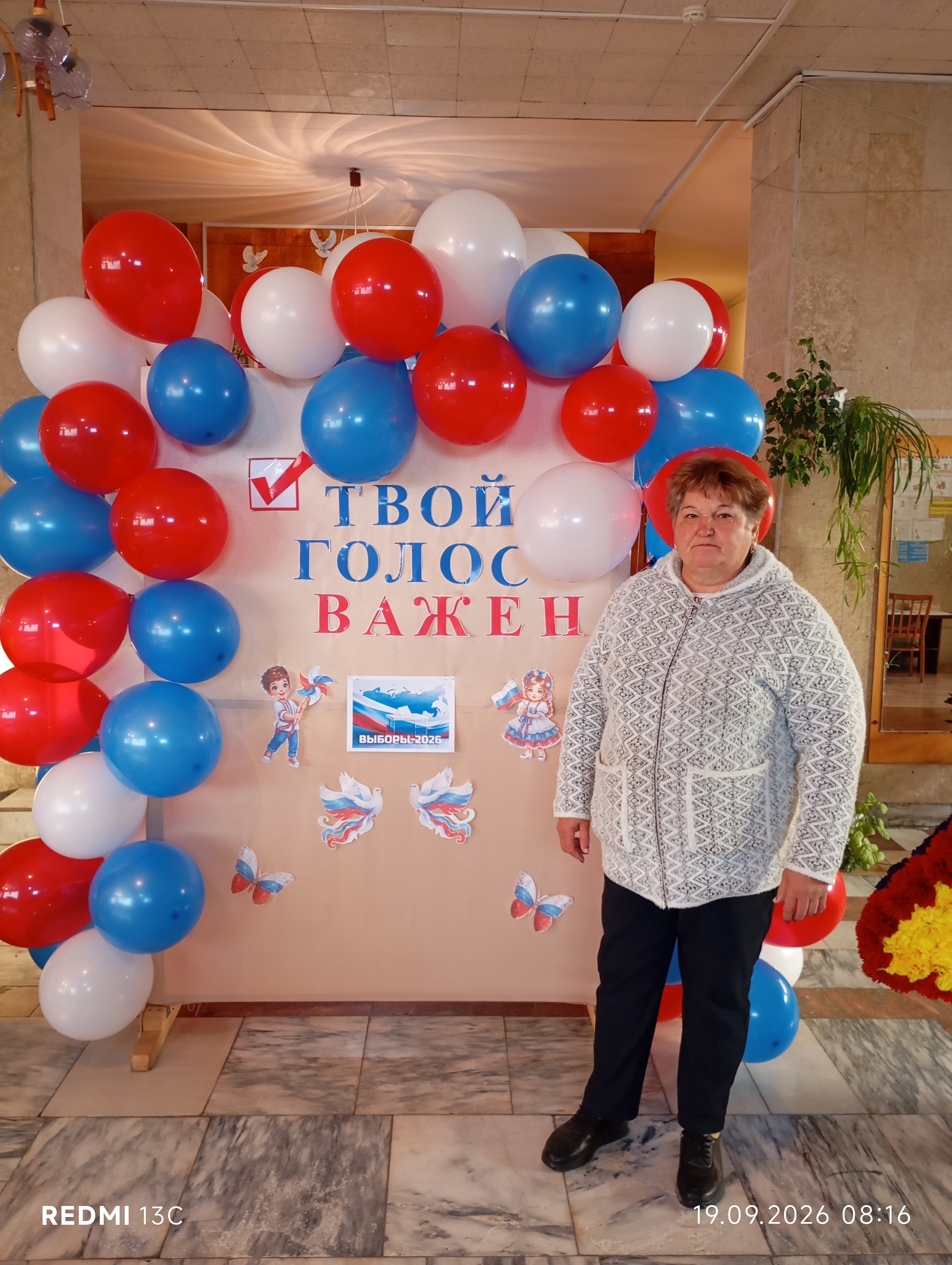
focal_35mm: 28
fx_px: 1024
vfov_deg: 63.4
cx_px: 476
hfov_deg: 49.9
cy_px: 632
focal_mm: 4.27
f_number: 1.8
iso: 1106
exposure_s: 1/20
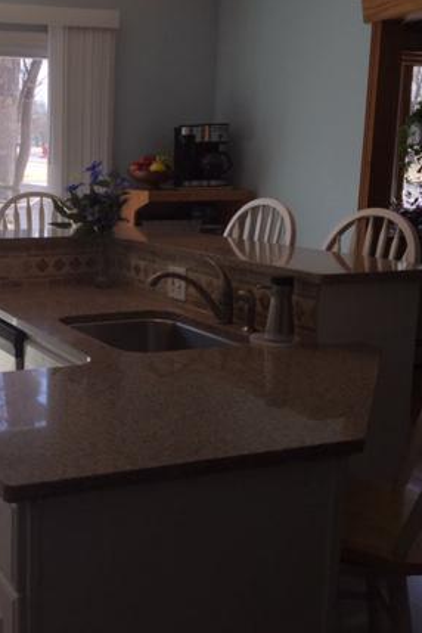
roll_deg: -0.7
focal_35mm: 45
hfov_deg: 28.4
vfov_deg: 43.6
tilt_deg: -10.9
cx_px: 21
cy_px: 302
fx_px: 791
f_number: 2.2
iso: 32
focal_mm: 4.15
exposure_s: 1/217
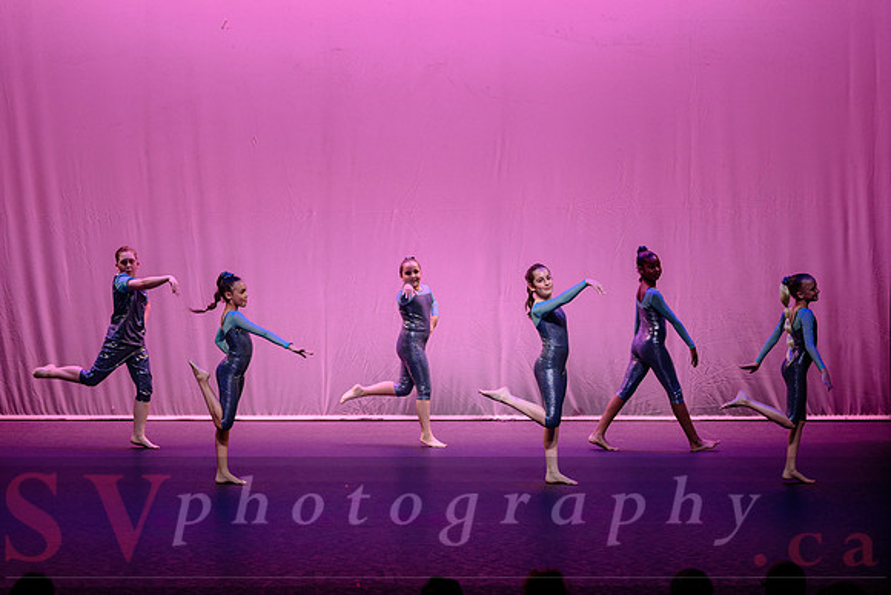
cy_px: 298
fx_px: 2723
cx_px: 446
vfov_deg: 12.5
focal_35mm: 110
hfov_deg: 18.6
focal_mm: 110
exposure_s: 1/400
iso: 1600
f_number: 2.8
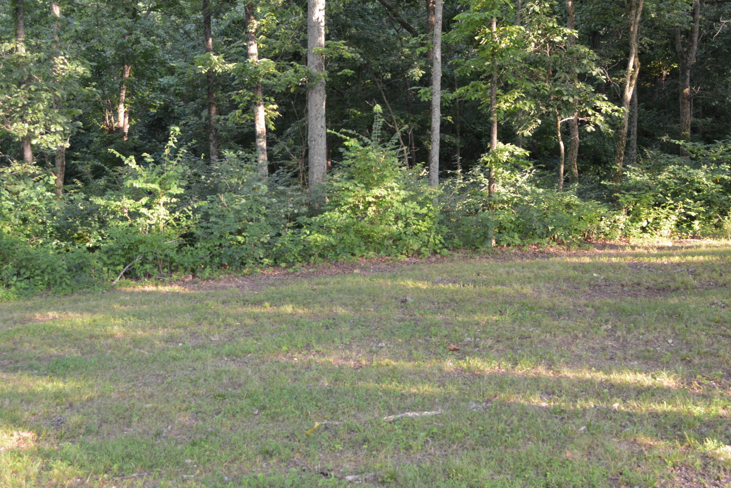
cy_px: 172
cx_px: 341
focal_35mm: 54
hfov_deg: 36.9
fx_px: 1096
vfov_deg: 25.0
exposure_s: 1/100
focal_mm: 22
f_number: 5
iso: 400
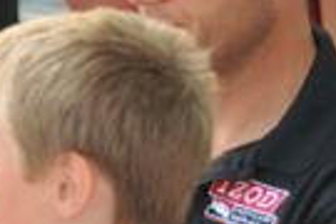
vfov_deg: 4.9
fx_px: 2594
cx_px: -132
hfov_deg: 7.3
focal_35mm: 278
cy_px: -44
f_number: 4.8
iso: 200
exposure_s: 1/250
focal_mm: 50
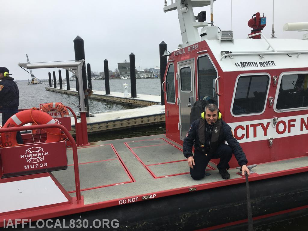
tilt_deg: -3.1
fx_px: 258
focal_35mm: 29
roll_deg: +5.2
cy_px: 116
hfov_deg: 61.7
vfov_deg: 48.2
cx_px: 154
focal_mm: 4.15
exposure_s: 1/810
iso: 25
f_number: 2.2
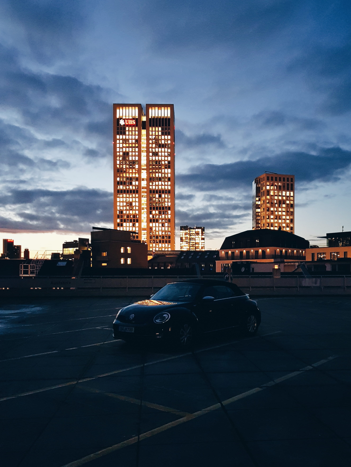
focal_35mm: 26
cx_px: 176
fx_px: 351
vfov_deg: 67.3
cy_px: 234
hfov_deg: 53.1
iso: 320
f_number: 1.7
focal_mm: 4.3
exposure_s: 1/10
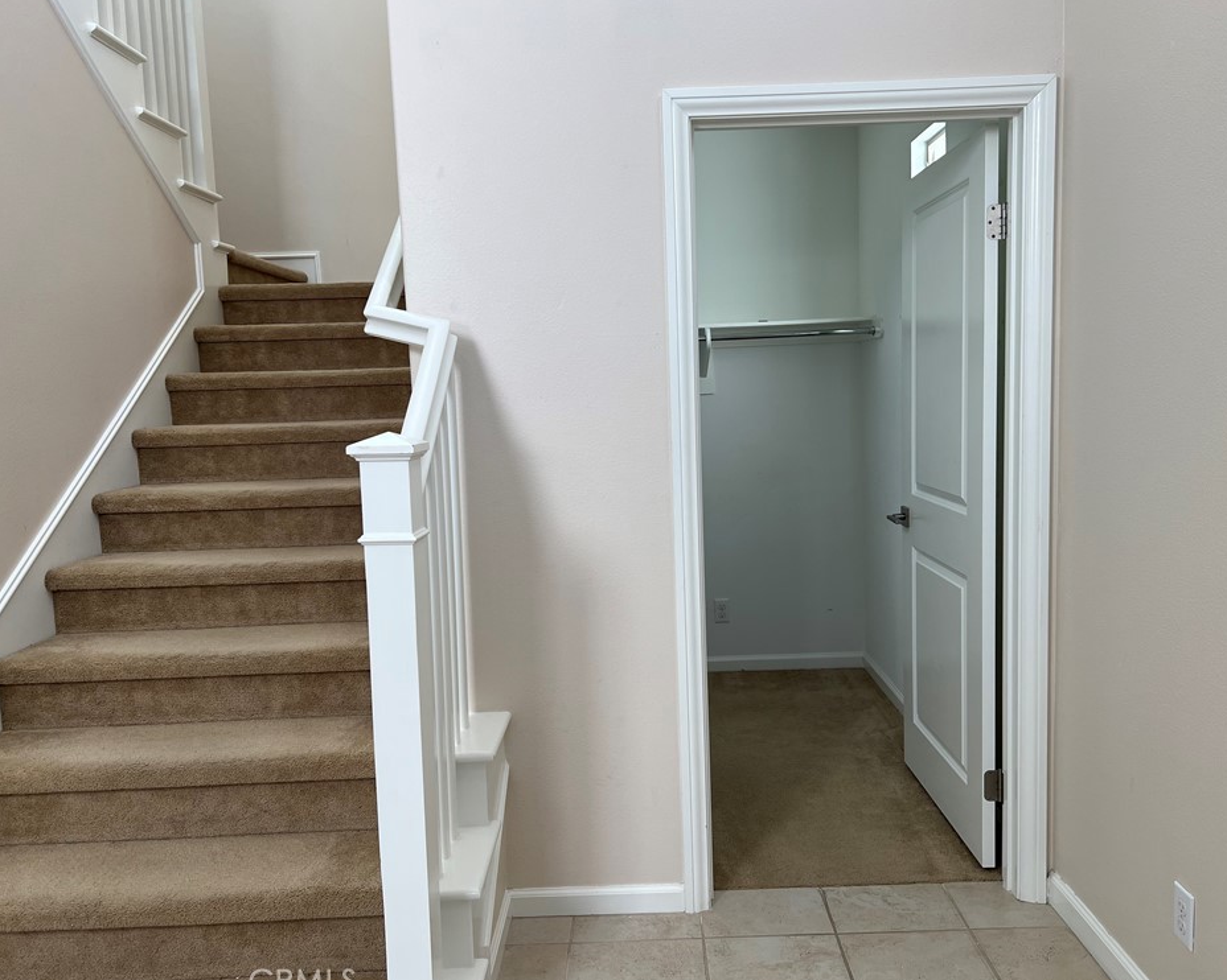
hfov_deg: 62.2
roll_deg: +2.9
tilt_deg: -7.1
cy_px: 493
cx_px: 652
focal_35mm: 28
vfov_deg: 51.5
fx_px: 1017
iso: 32
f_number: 1.5
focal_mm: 5.7
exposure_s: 1/121
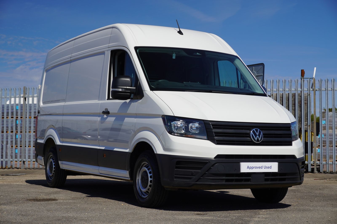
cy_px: 112
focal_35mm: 68
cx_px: 168
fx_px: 631
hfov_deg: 29.9
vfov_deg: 20.1
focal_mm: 45
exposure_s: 1/125
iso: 100
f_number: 11
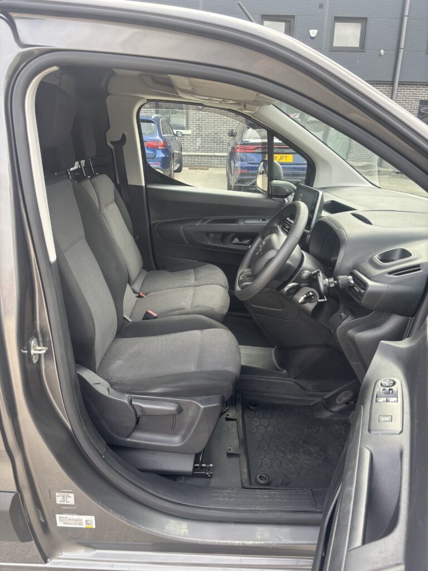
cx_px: 214
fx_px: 429
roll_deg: -2.8
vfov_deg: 67.3
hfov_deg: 53.1
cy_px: 286
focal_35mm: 26
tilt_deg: -19.6
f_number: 1.6
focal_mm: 5.96
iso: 40
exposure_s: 1/209
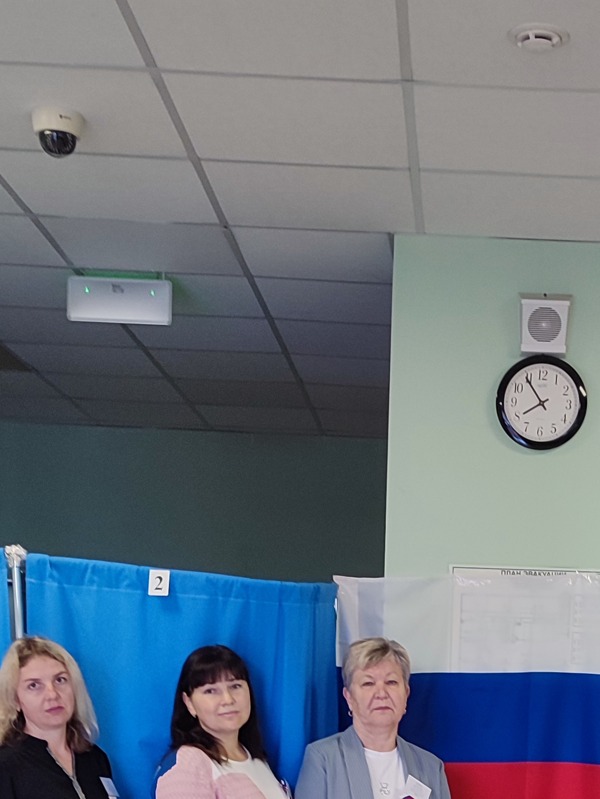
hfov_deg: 21.1
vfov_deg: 25.6
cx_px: 460
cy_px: 928
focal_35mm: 69
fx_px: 1594
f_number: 1.9
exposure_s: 1/33
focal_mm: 6.04
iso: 140
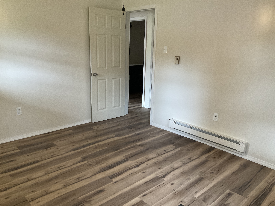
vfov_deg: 48.2
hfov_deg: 61.7
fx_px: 230
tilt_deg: -13.1
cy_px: 103
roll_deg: -0.9
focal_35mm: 29
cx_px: 138
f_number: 1.8
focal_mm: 3
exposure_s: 1/60
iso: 125
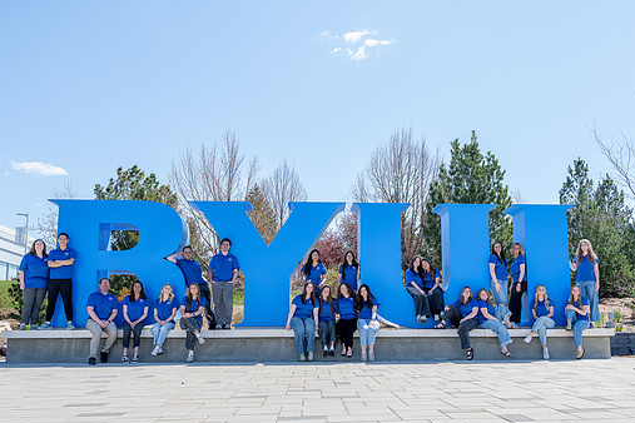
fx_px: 635
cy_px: 245
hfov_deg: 53.0
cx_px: 354
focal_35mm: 36
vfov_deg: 36.8
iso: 100
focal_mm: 26.5
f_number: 5
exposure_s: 1/320
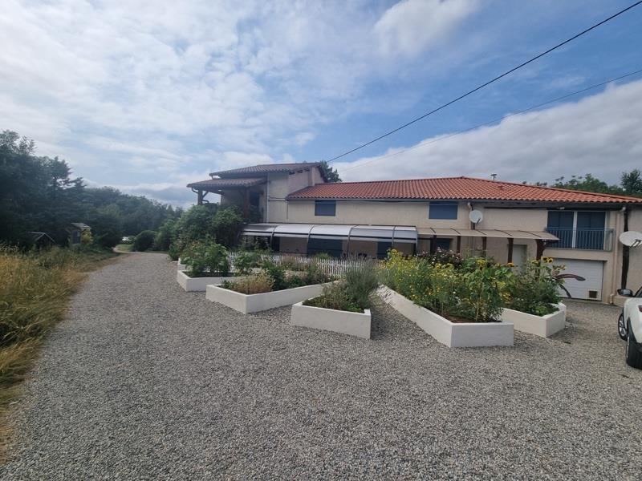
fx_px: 241
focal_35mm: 13
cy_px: 240
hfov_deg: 106.2
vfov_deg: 89.9
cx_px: 321
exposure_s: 1/4080
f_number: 2.2
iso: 50
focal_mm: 2.2
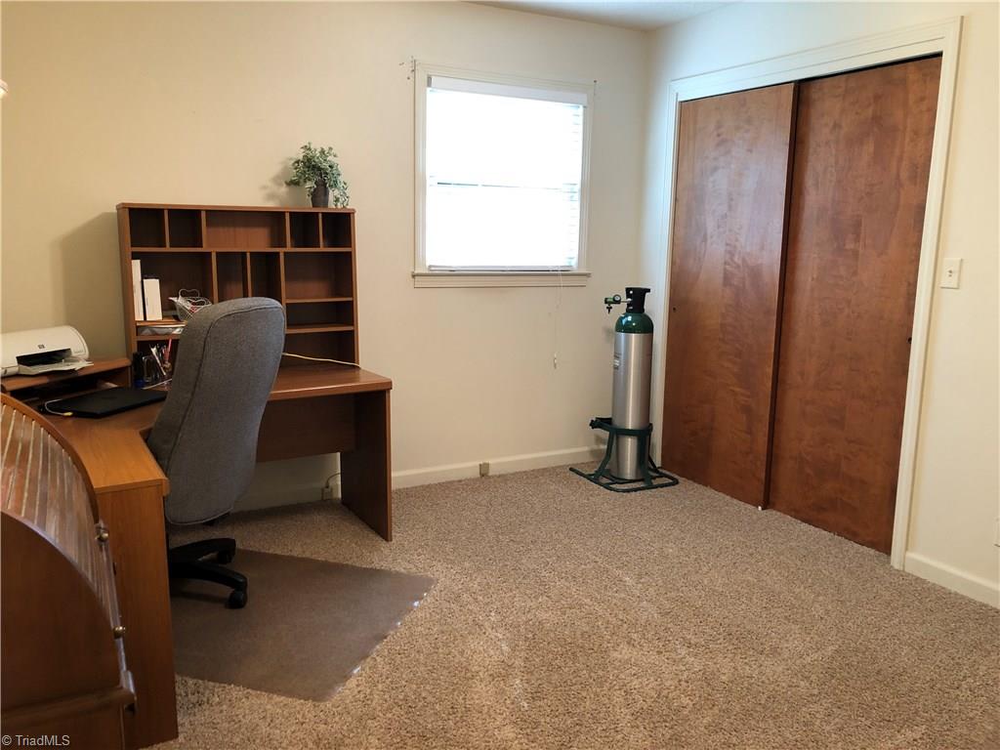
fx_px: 809
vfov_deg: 49.7
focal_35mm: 28
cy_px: 375
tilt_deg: -8.9
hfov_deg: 63.4
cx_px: 500
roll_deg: -0.9
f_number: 1.8
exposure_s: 1/17
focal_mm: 3.99
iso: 40
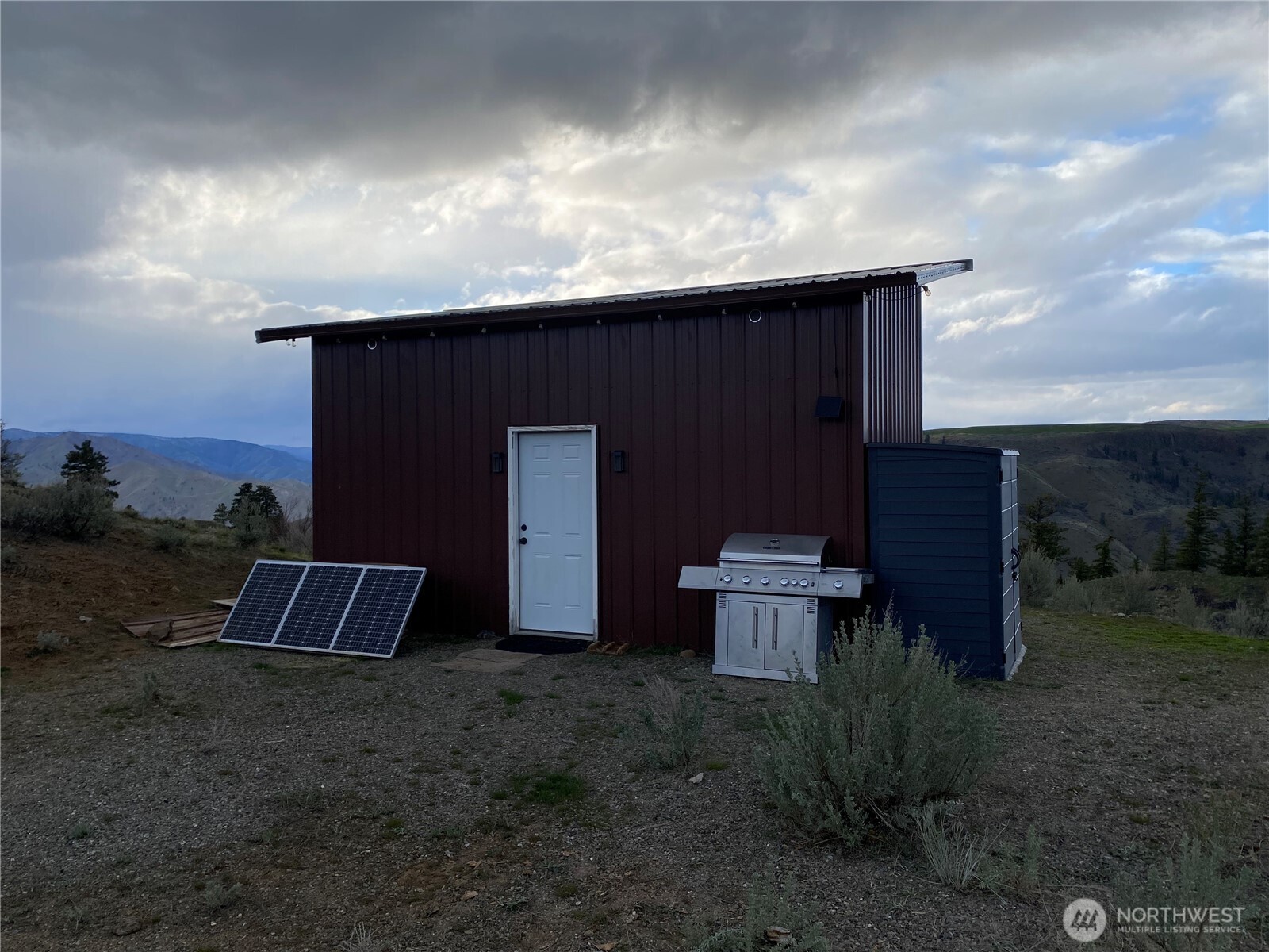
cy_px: 476
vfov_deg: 53.1
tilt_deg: -0.9
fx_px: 953
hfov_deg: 67.3
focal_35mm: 26
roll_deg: +0.2
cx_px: 634
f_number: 1.8
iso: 32
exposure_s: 1/1053
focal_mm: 4.25
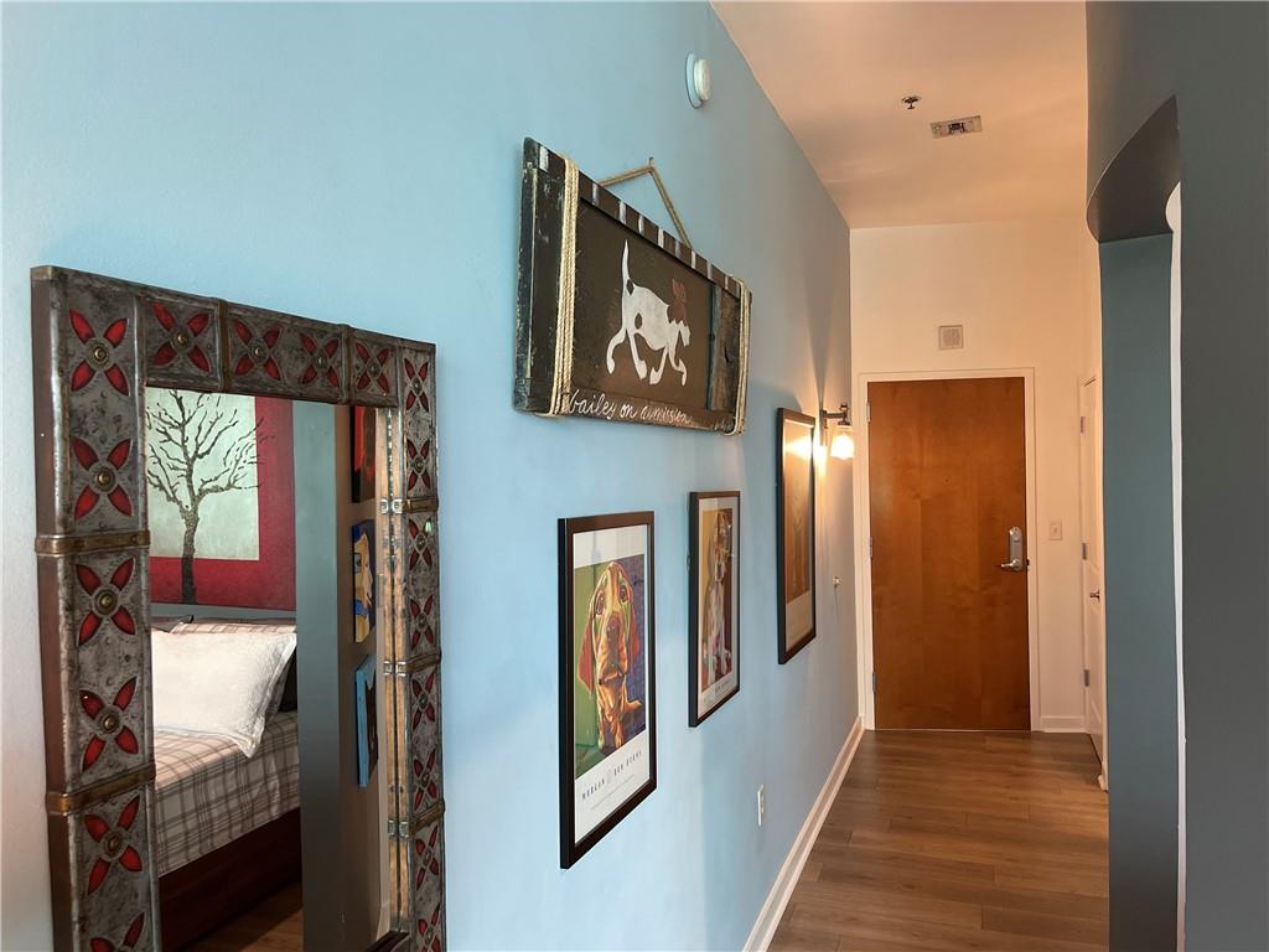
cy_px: 476
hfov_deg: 67.3
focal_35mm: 26
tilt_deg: -1.6
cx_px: 634
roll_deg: +1.0
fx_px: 953
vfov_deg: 53.1
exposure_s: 1/60
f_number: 1.6
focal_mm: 5.1
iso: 250
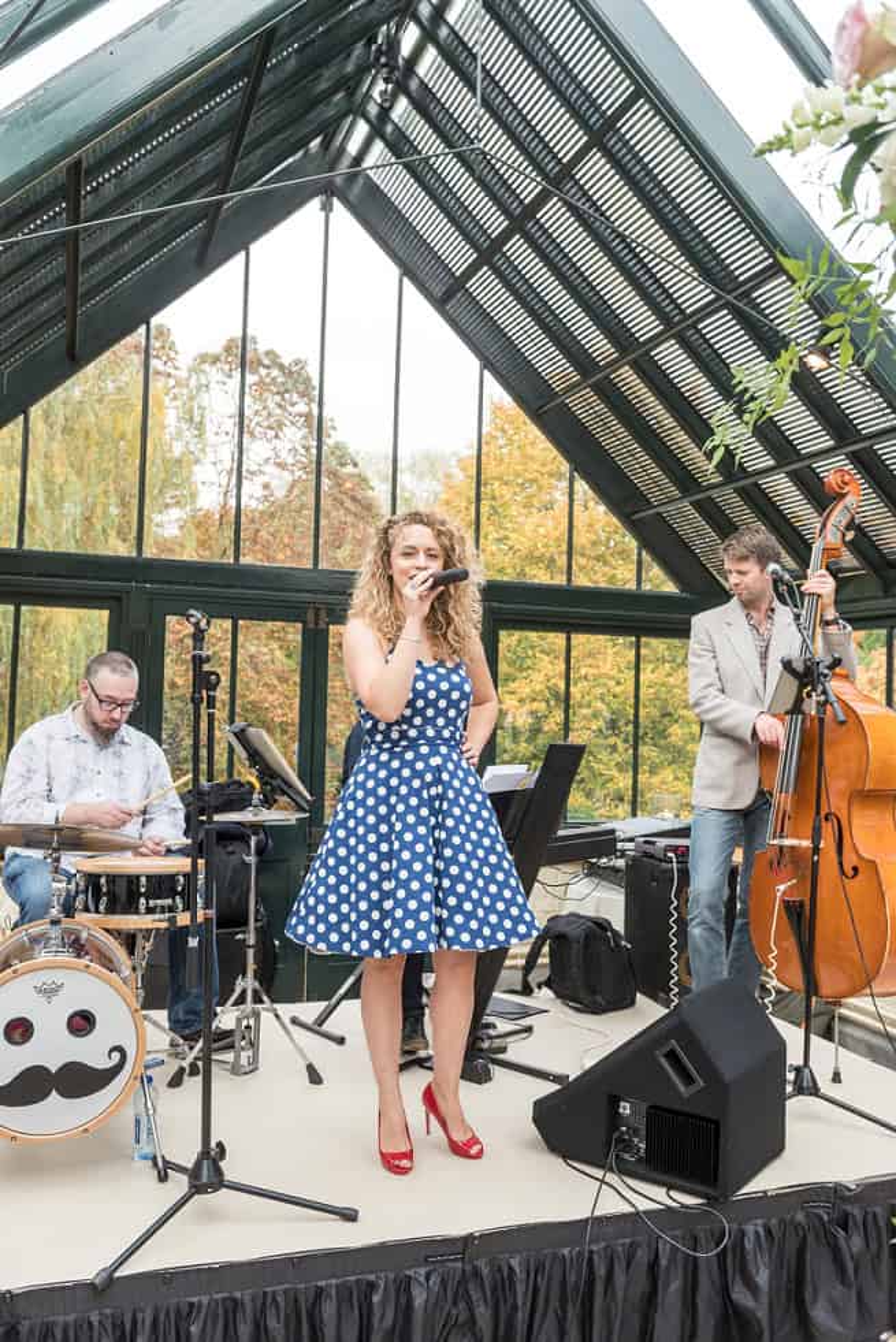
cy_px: 671
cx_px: 448
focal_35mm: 31
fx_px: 1156
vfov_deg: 60.3
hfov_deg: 42.4
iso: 200
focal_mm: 31
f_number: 4.5
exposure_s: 1/125
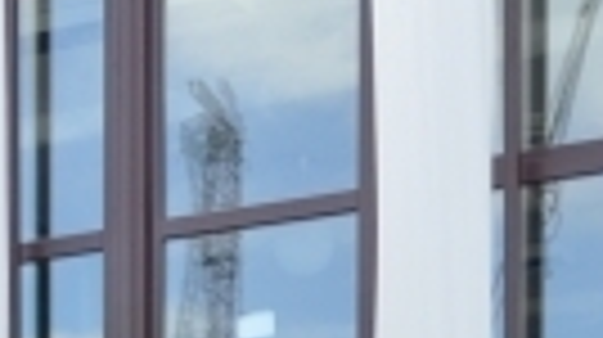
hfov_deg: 12.2
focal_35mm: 169
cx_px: -256
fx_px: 2699
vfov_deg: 6.3
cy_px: 1160
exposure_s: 1/160
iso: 200
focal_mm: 18
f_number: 6.3
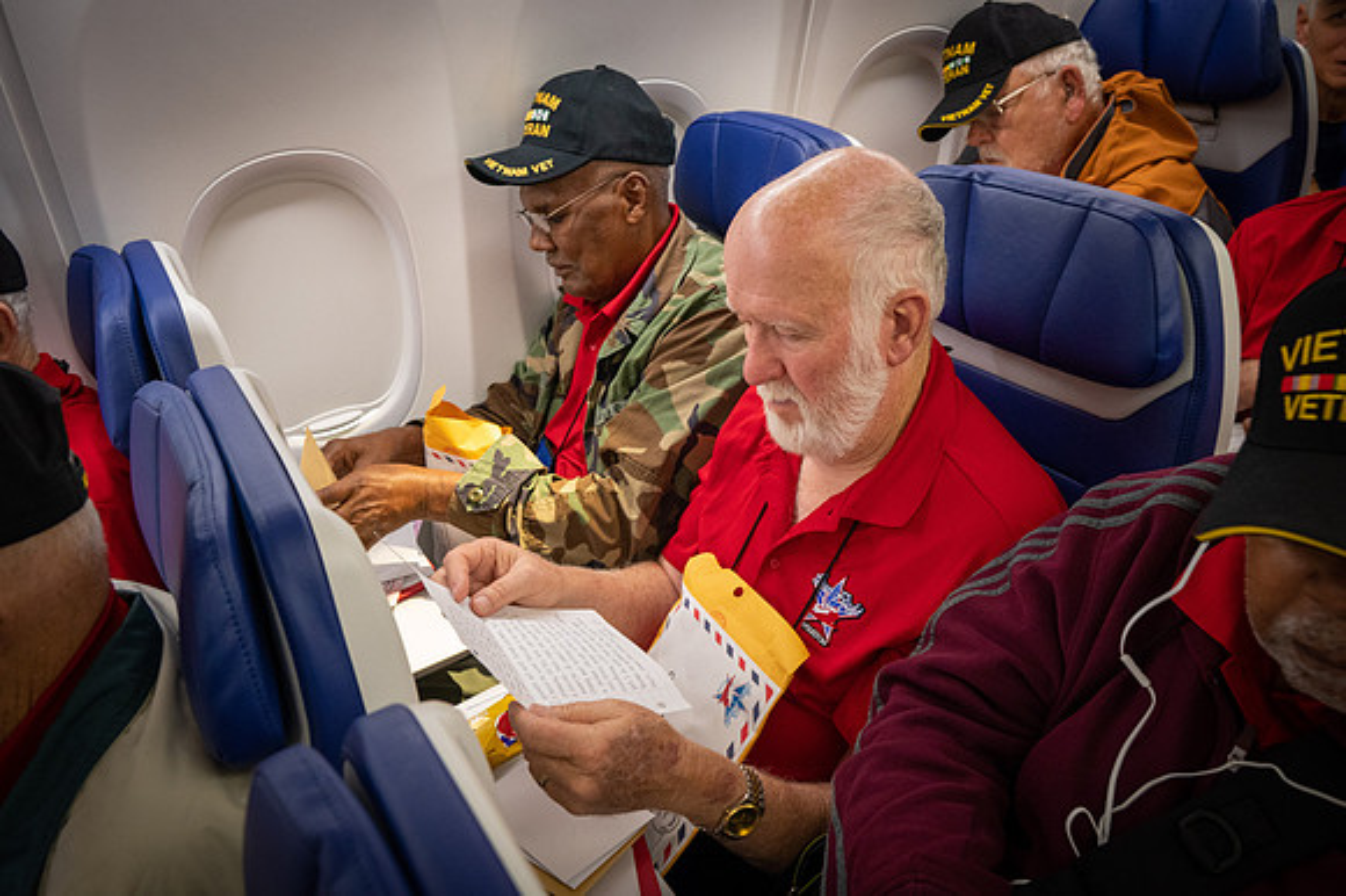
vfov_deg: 42.9
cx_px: 673
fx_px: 1140
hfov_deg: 61.1
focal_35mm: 30
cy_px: 448
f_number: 6.3
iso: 6400
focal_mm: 30.5
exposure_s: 1/60
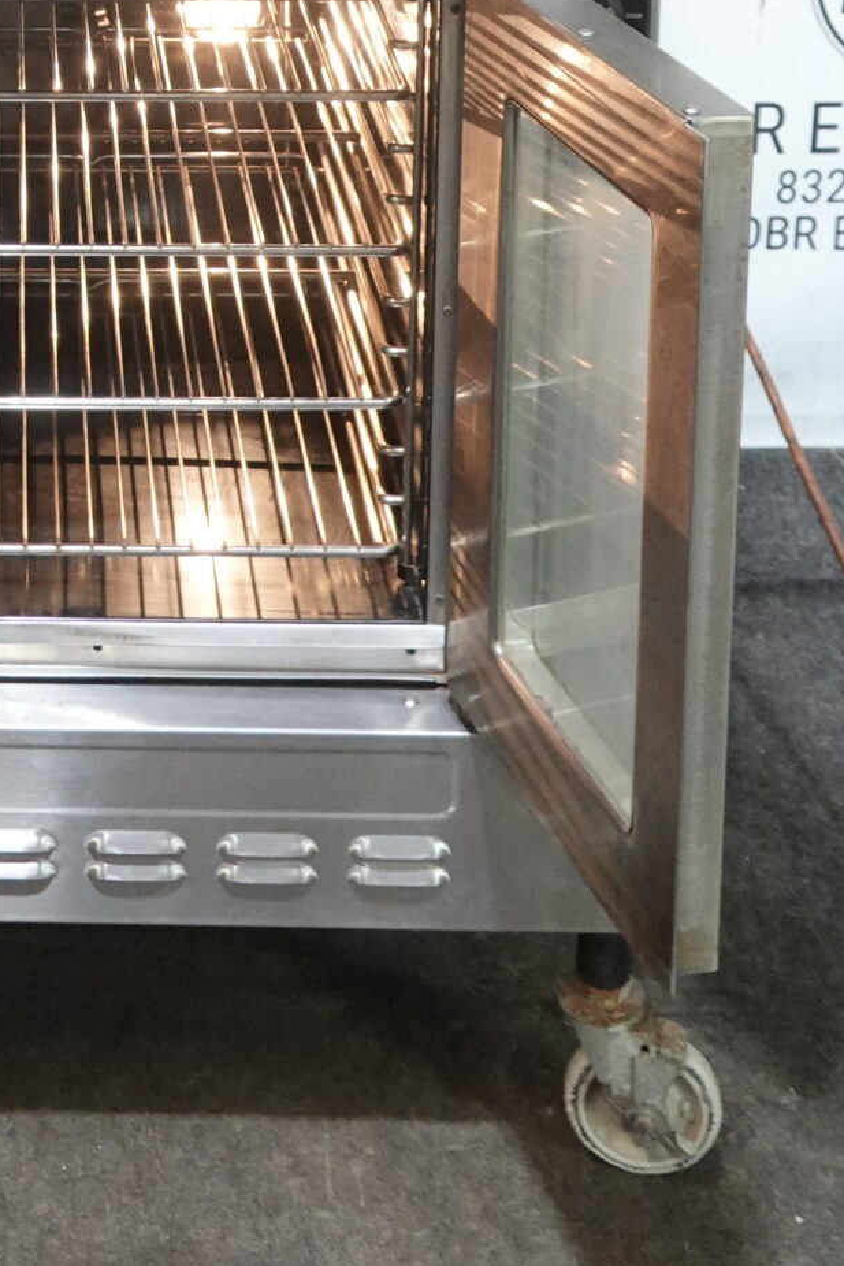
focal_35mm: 83
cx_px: -109
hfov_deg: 16.0
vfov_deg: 22.7
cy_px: -207
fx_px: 2918
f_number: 3.2
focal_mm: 11.06
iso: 1000
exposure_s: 1/30
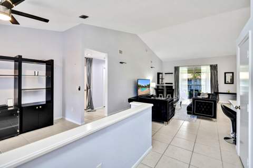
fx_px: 112
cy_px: 84
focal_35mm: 16
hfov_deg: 96.8
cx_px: 126
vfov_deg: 73.6
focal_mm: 16
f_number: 2.8
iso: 800
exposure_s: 1/400
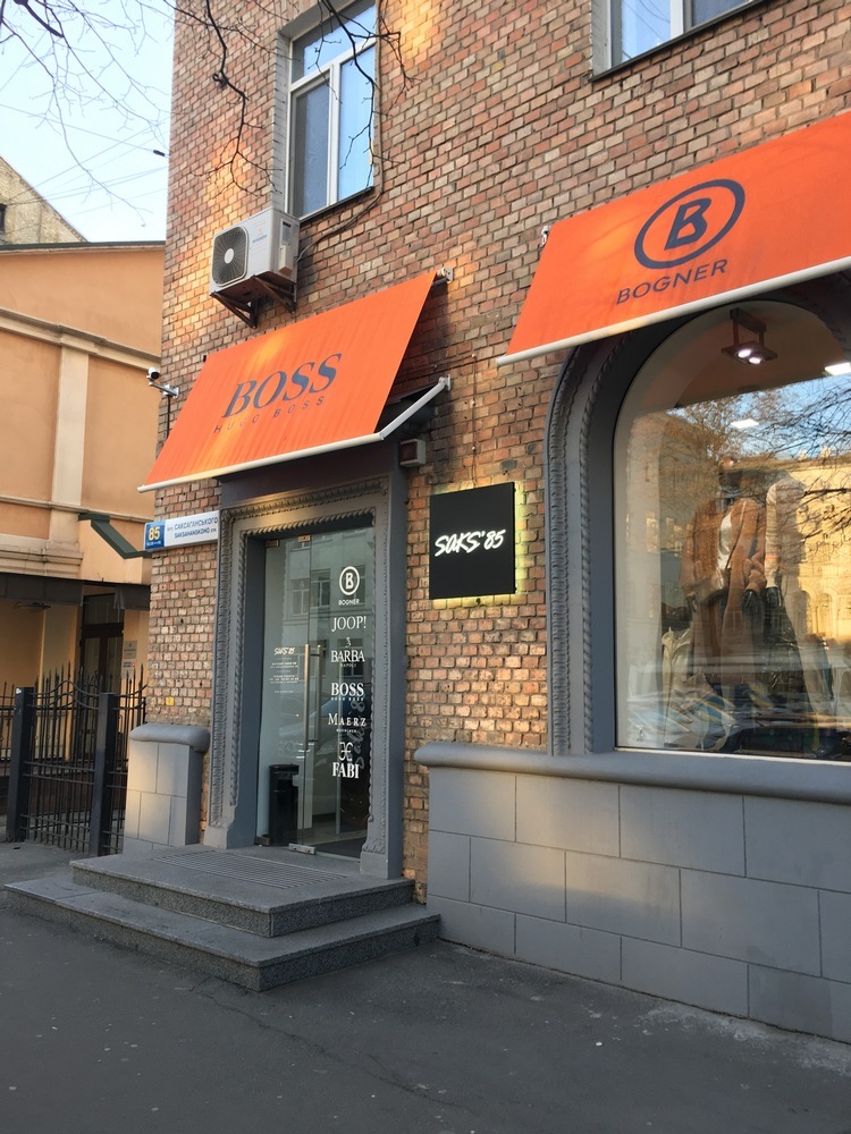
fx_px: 951
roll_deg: +0.3
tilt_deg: +7.2
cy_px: 567
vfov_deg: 61.7
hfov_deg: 48.2
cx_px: 426
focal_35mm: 29
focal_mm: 4.15
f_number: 2.2
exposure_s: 1/50
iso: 25
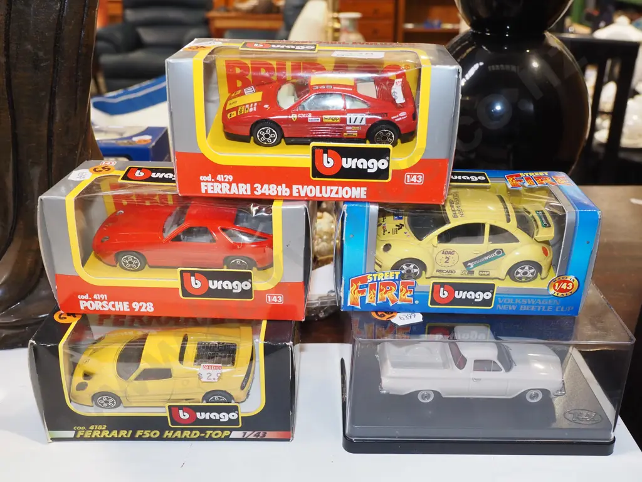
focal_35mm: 32
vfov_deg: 44.2
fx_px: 593
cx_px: 321
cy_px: 241
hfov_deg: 56.8
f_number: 5.6
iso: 1000
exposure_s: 1/60
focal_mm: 16
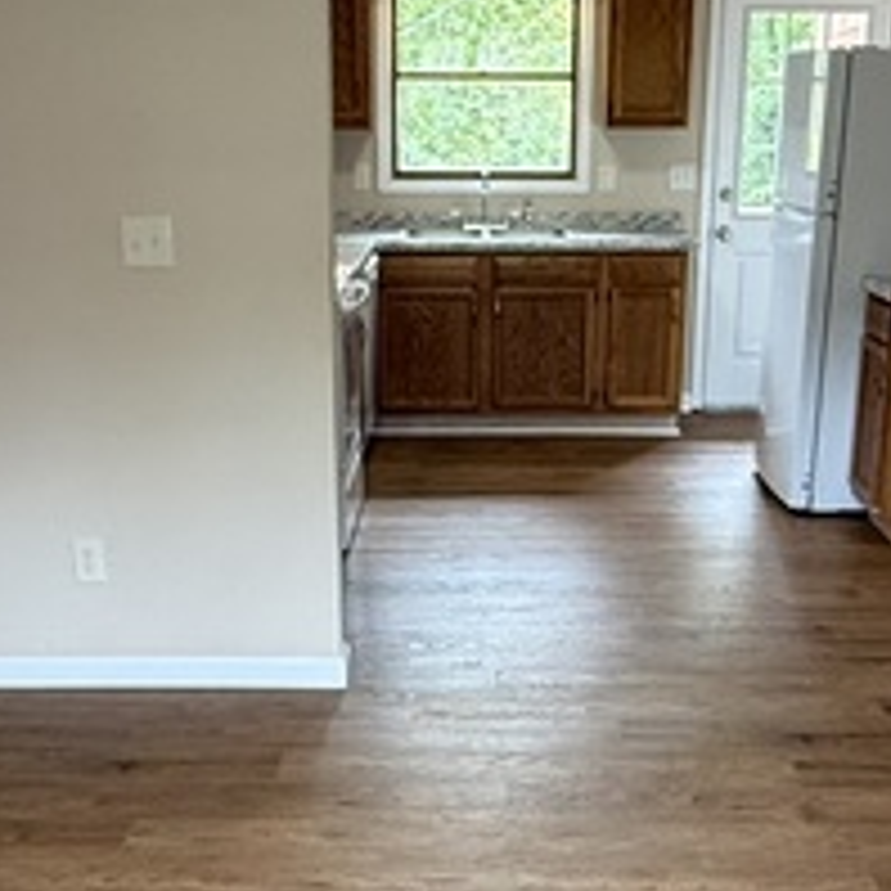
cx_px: 477
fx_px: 1456
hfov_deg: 34.0
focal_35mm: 50
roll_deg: +1.0
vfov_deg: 33.7
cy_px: 603
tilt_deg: -19.3
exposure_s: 1/120
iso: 320
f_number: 2.2
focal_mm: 2.22
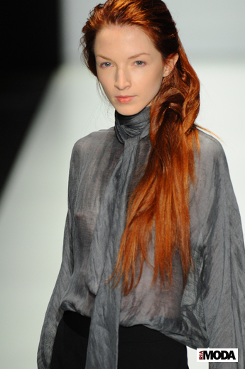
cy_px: 184
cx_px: 122
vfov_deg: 6.9
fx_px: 3073
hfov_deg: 4.6
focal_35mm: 300
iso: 1600
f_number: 3.5
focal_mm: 200
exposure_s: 1/320
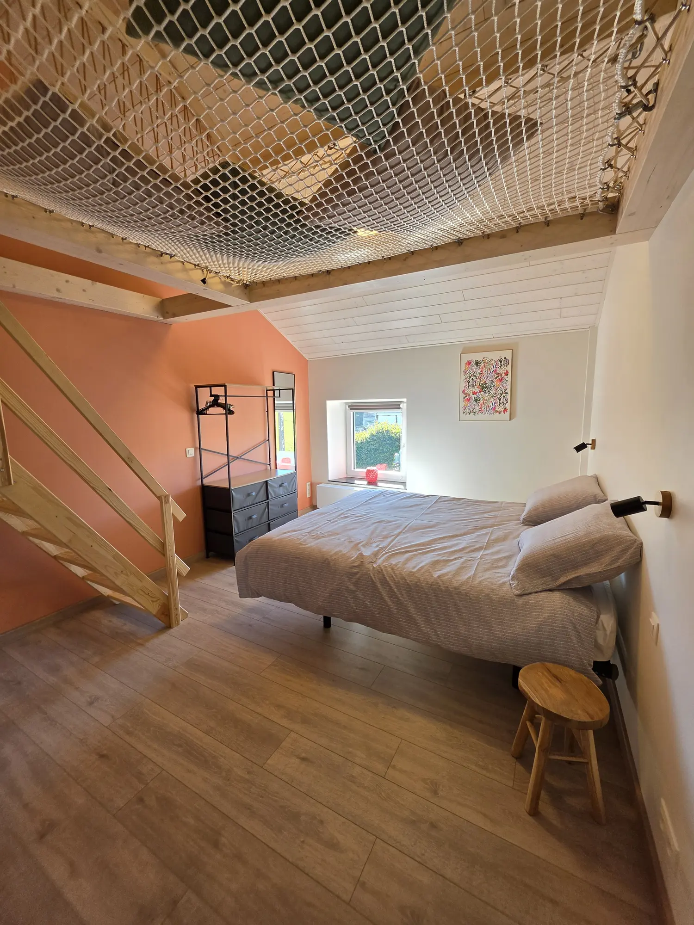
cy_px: 462
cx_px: 347
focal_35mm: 13
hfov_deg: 89.9
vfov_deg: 106.2
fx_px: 348
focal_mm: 2.2
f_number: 1.9
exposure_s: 1/100
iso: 50
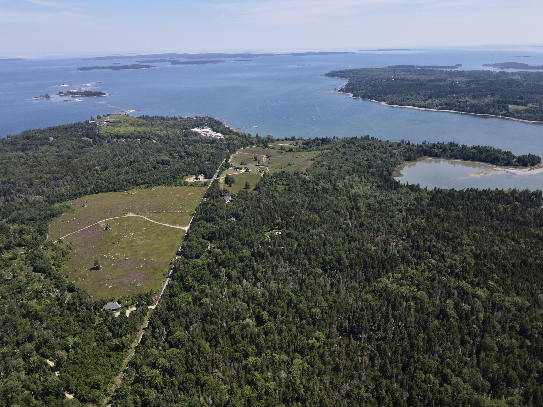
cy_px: 204
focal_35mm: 24
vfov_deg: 56.8
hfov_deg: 71.6
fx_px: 376
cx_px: 272
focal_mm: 4.5
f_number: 2.8
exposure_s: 1/725
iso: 100
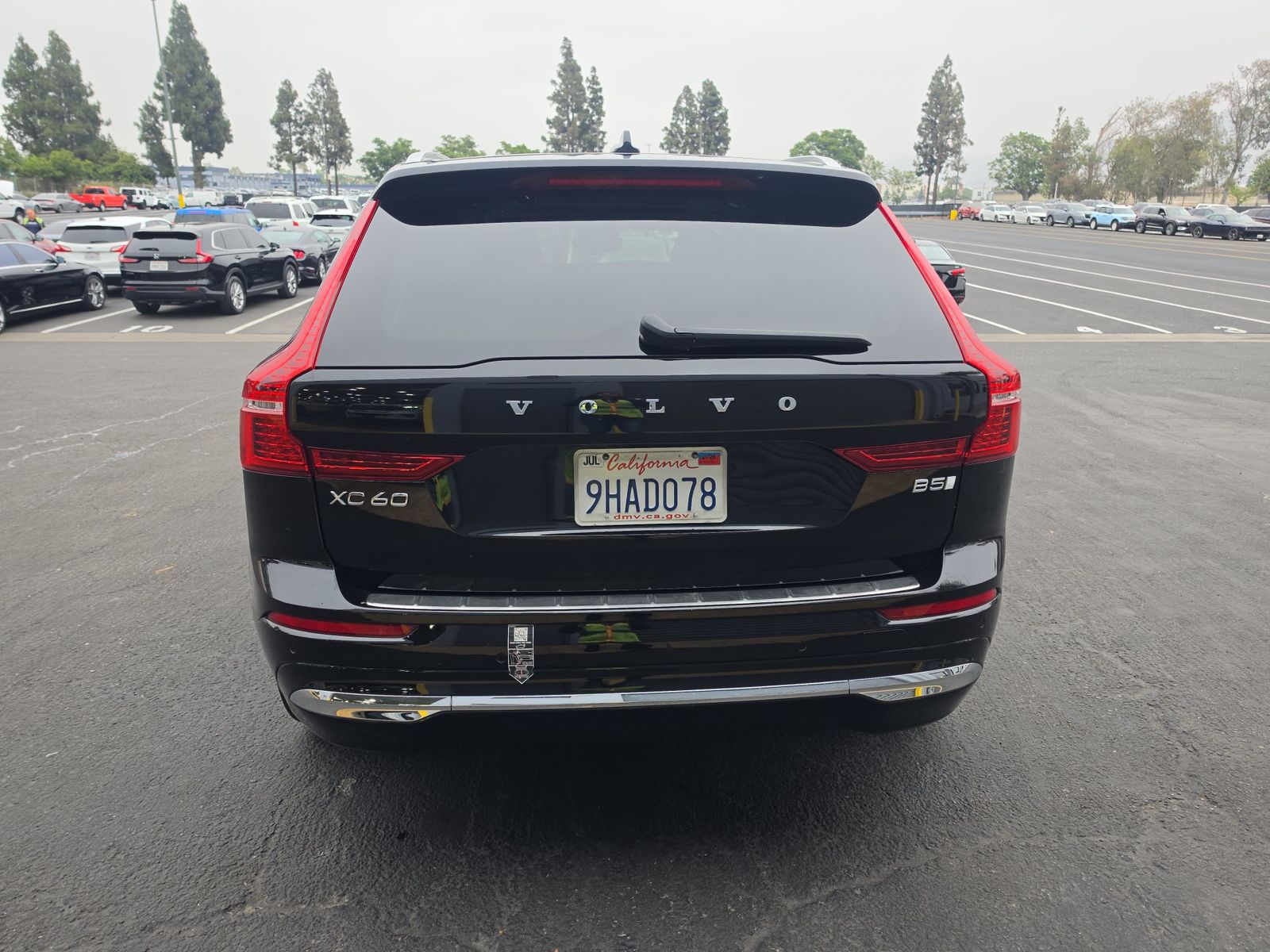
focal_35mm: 23
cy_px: 476
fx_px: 844
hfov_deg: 73.9
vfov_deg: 58.9
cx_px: 635
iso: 10
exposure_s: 1/119
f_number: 1.4
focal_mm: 6.5
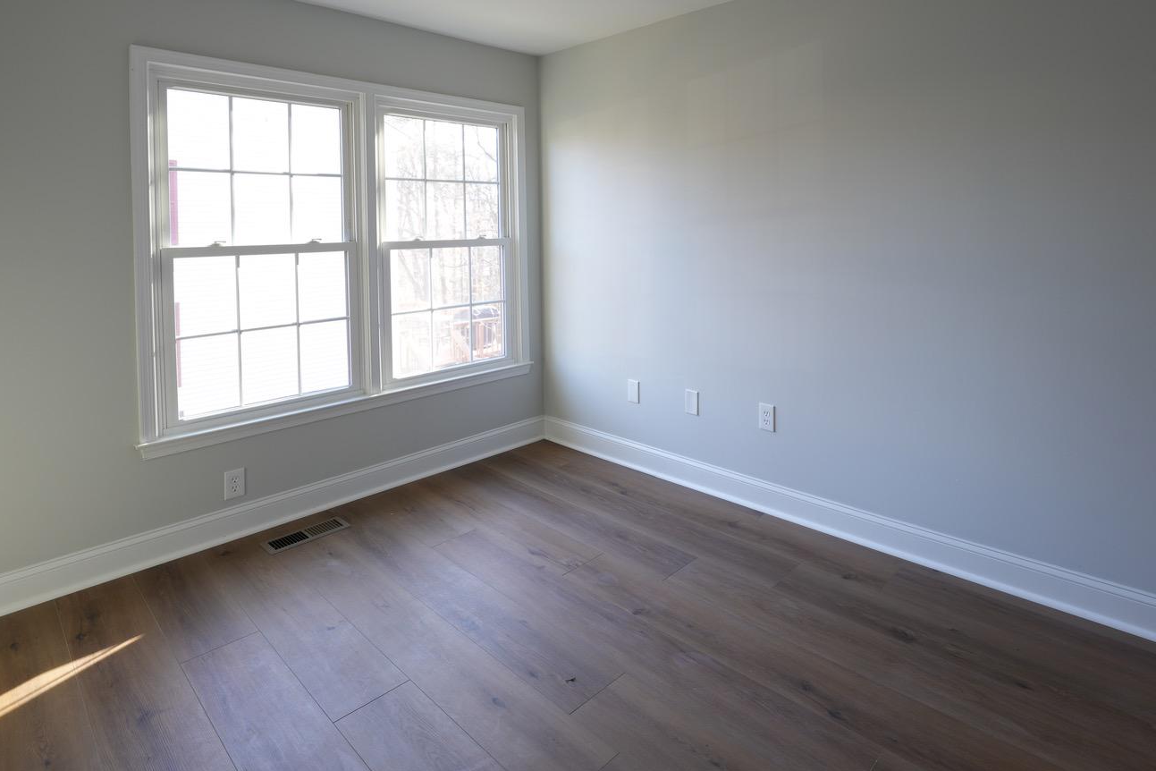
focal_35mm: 19
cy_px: 238
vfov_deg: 62.4
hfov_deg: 86.6
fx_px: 610
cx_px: 641
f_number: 8
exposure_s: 1/2
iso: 100
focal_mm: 12
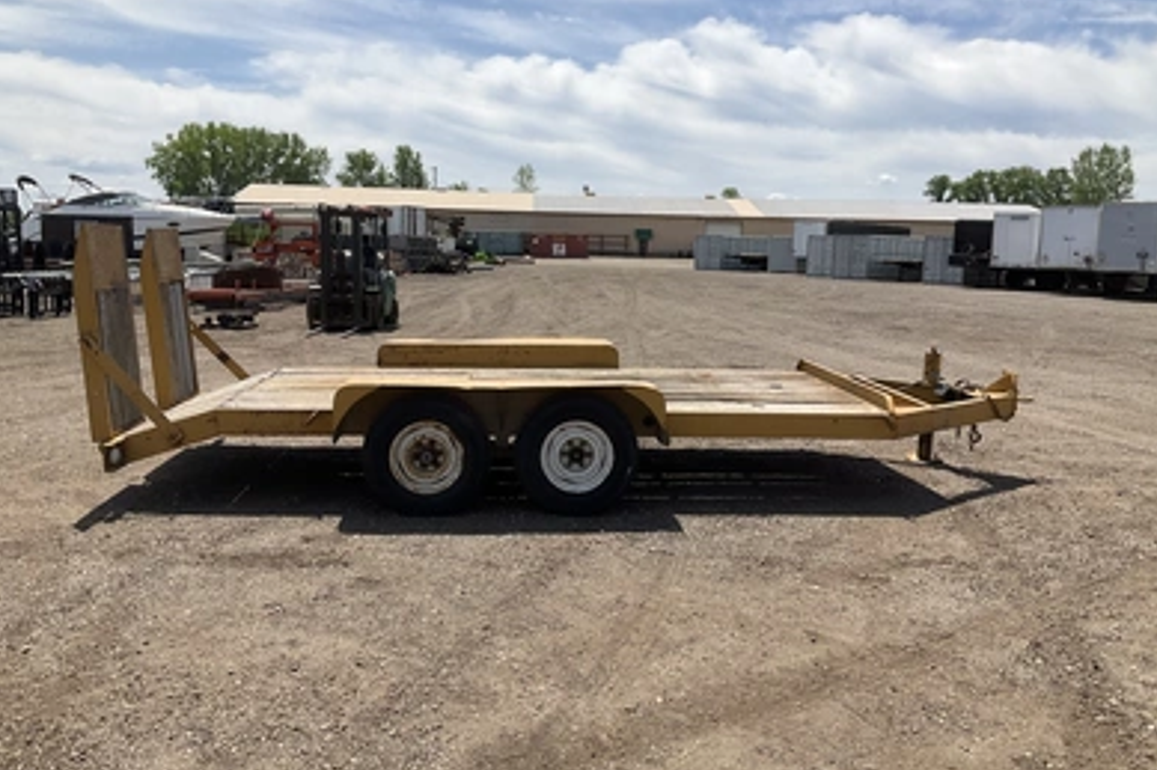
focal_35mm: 31
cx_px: 592
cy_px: 360
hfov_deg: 60.3
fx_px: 996
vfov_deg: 42.3
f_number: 1.8
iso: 25
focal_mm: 3
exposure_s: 1/2801
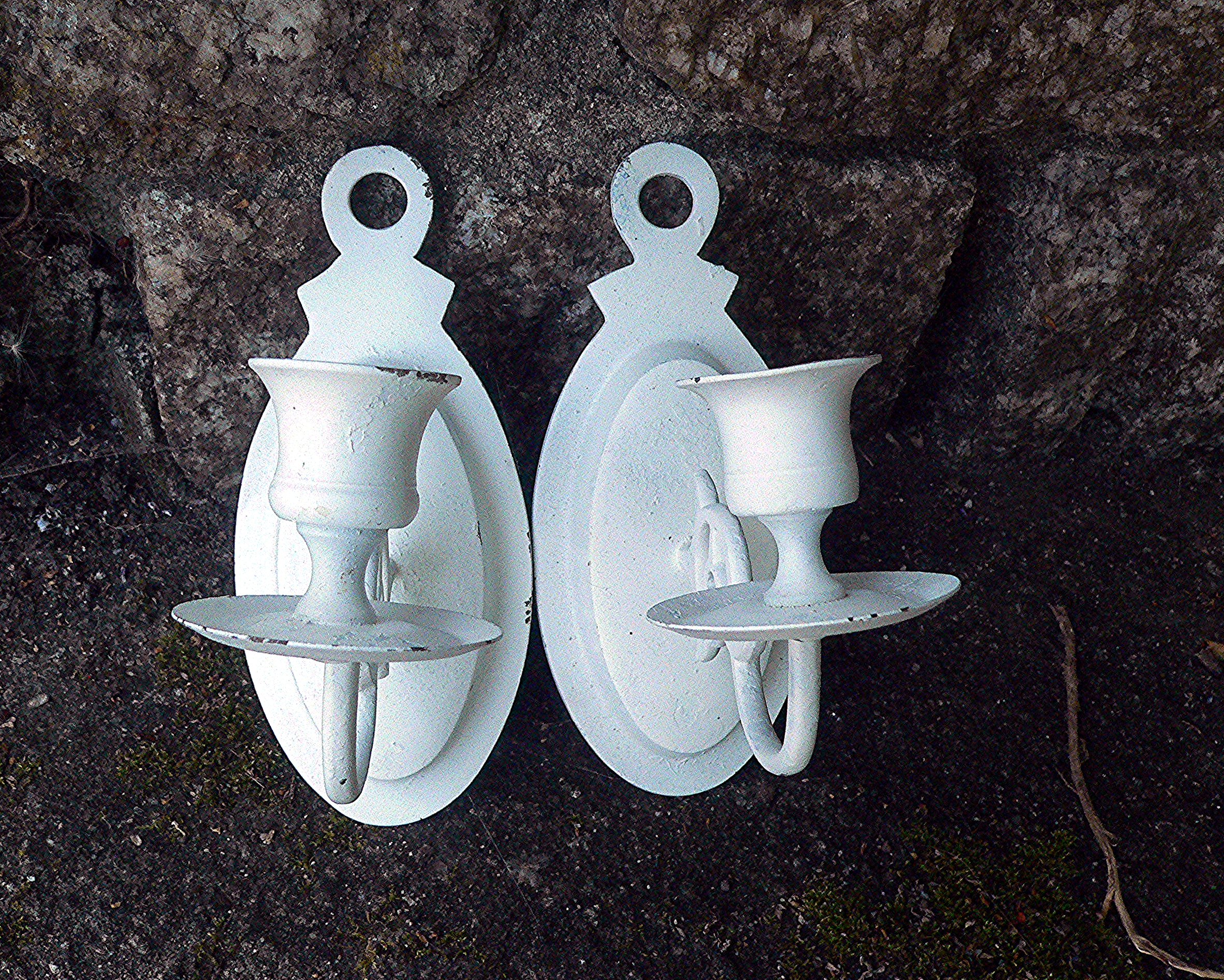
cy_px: 494
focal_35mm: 38
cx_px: 580
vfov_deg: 39.2
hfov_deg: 47.9
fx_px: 1377
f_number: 4
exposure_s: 1/320
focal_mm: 6
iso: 400
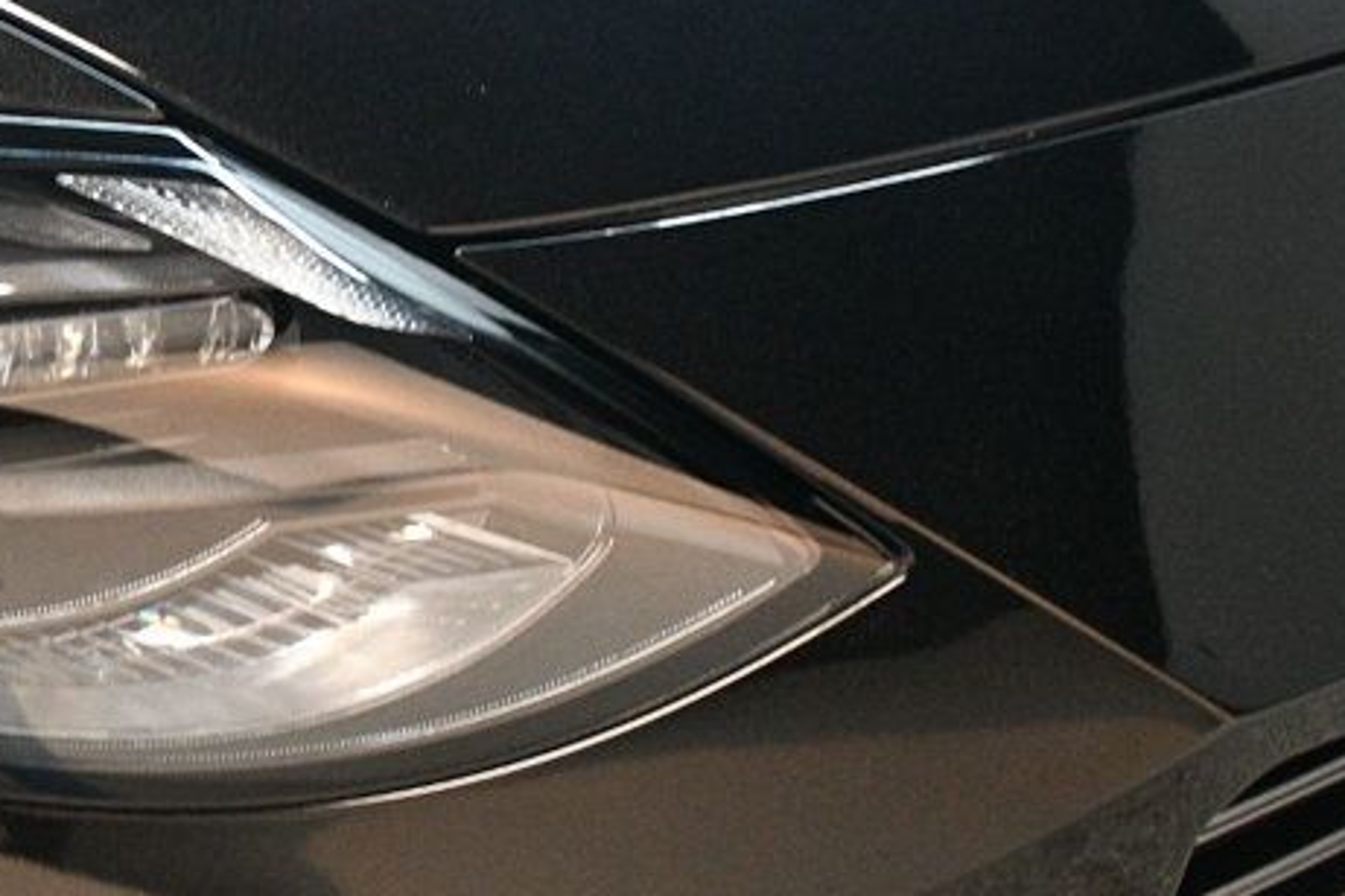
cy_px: 374
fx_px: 3735
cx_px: -67
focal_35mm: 100
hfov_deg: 19.7
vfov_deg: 13.7
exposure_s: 1/80
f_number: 4
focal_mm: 30
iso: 3200
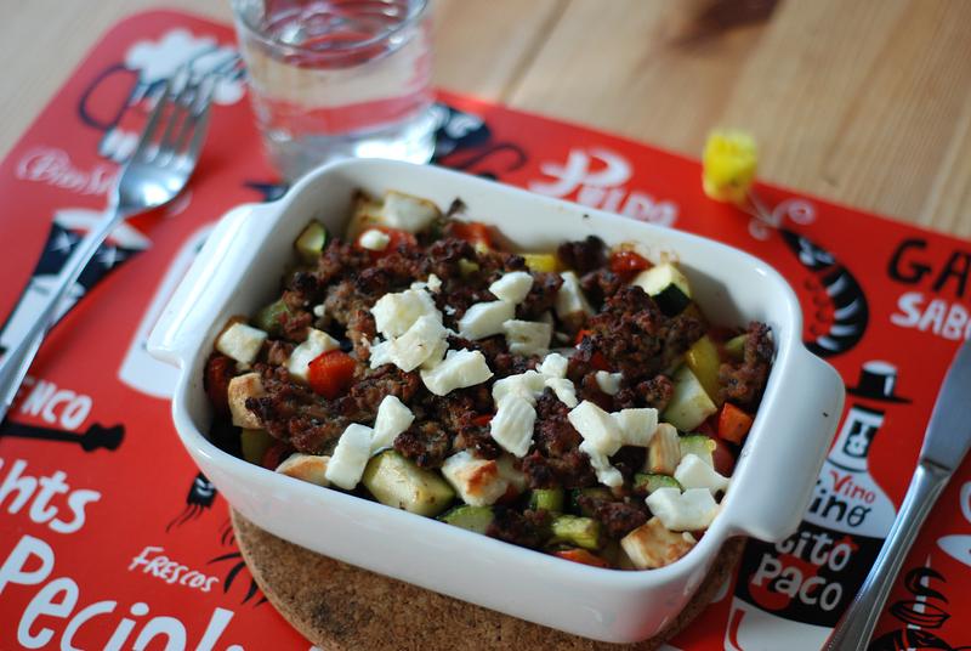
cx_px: 486
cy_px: 326
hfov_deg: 27.0
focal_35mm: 75
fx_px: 2026
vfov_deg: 18.2
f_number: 1.8
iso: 400
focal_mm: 50
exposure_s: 1/250
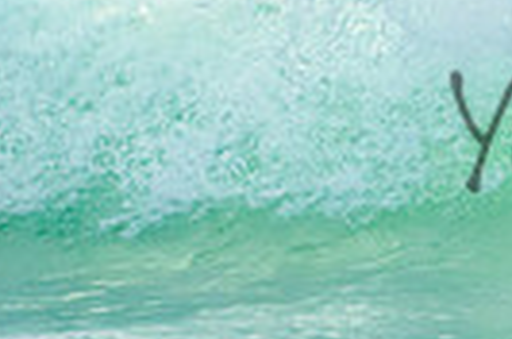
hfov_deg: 0.8
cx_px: 847
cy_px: 98
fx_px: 37244
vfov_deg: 0.5
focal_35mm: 2625
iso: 400
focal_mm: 400
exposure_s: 1/2000
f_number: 5.6
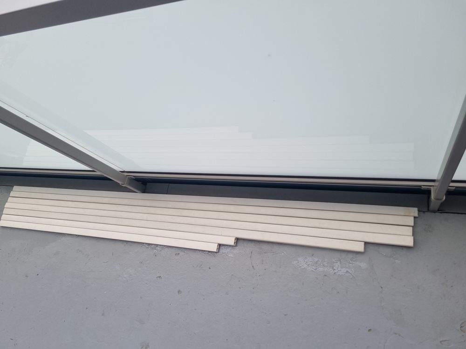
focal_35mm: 26
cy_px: 174
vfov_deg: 53.1
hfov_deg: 67.3
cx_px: 233
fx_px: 350
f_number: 1.8
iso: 50
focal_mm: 5.4
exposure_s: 1/130
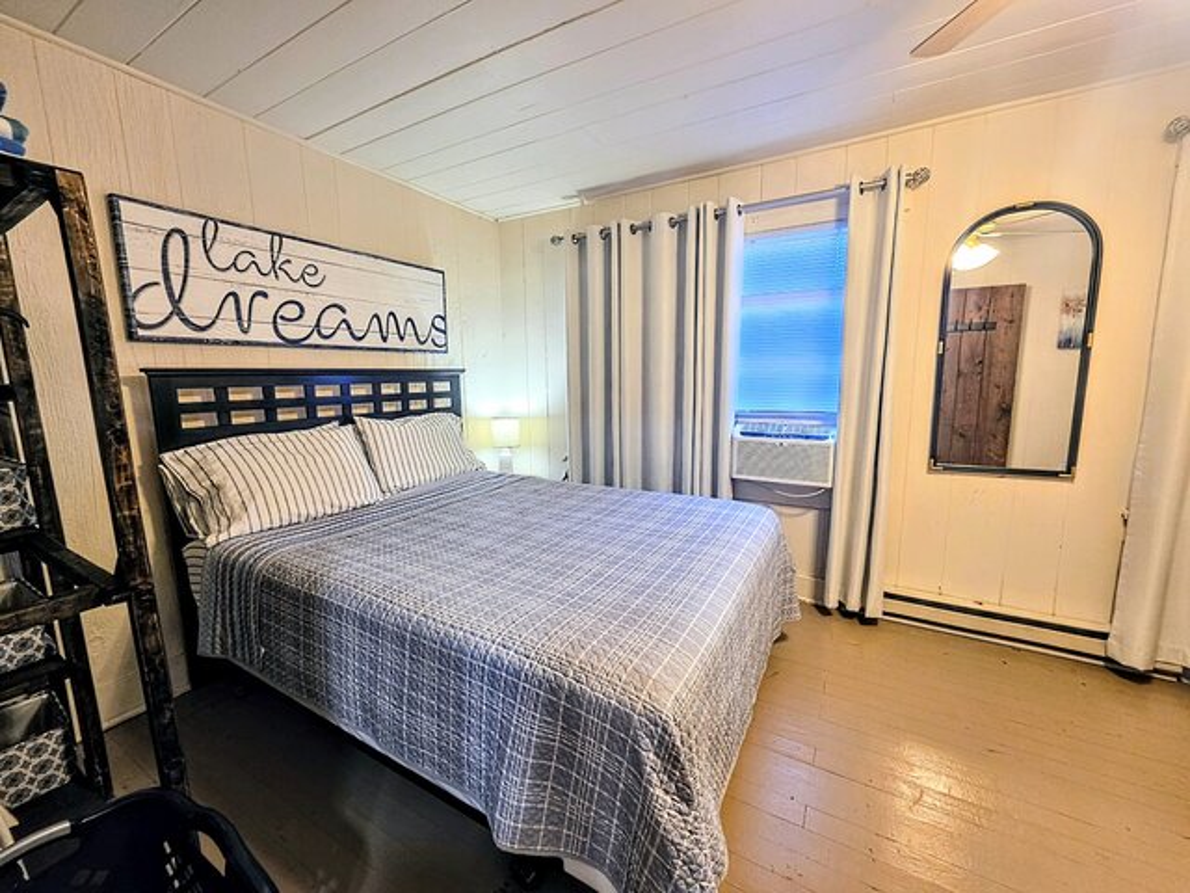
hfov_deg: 106.2
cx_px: 595
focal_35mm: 13
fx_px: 447
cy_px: 446
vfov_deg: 89.9
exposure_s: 1/60
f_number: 1.9
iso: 160
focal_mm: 2.2
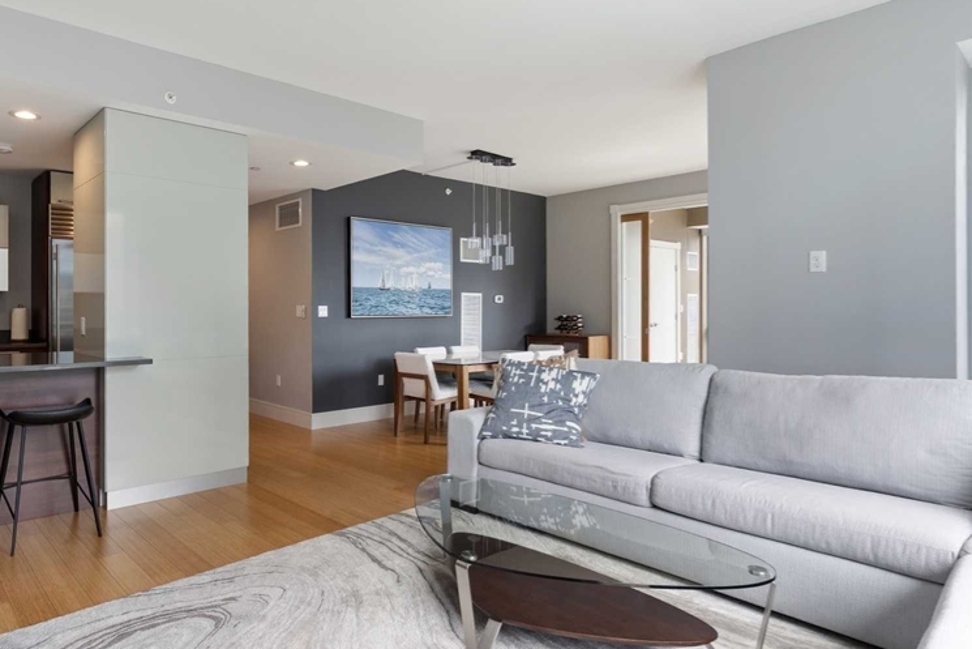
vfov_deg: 57.2
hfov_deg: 76.5
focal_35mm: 22
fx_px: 594
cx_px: 339
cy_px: 308
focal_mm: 16
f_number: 8
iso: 400
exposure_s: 1/30
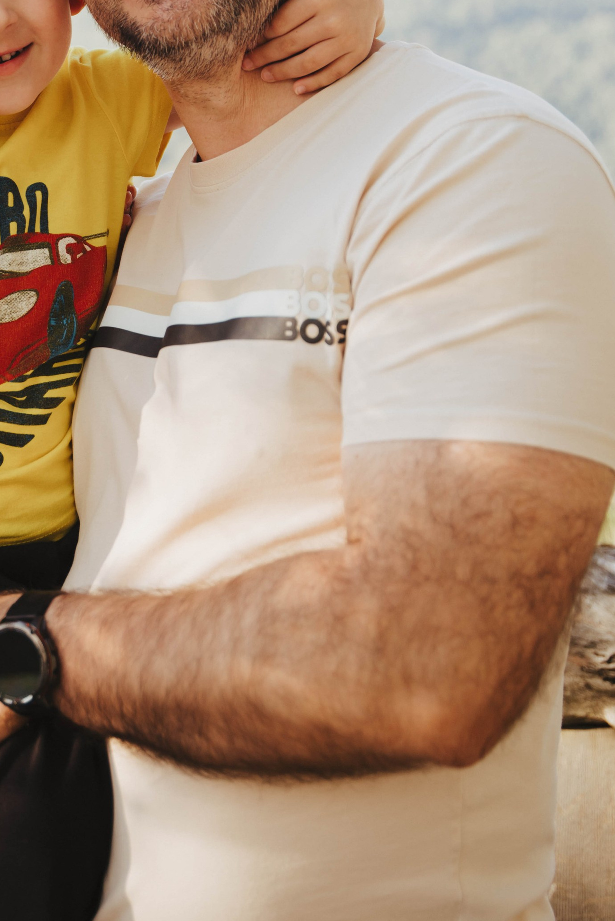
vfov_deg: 25.7
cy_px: 153
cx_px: 18
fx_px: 1972
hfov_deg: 17.4
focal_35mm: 77
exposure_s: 1/320
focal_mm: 39
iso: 160
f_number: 2.8
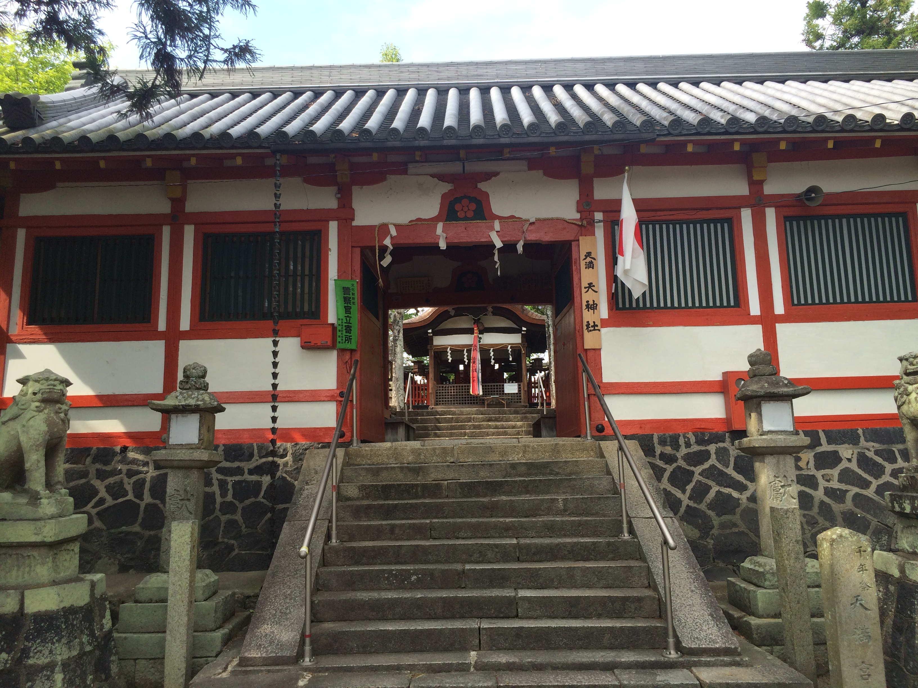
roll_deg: +1.2
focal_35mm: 29
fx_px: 769
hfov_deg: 61.7
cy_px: 344
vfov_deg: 48.2
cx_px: 459
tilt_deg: +7.8
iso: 32
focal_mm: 4.15
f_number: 2.2
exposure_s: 1/500
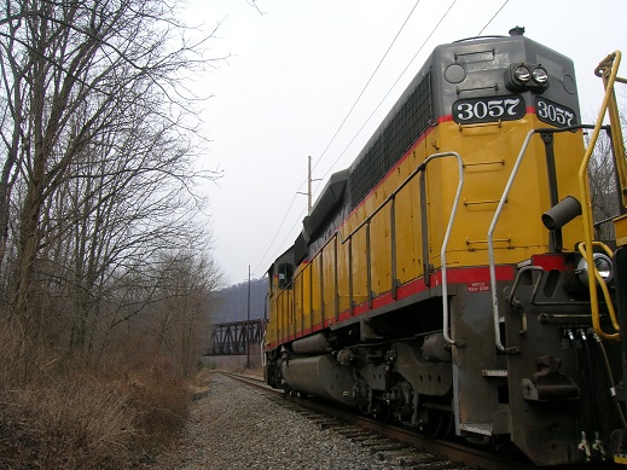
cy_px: 235
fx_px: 616
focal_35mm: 34
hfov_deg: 54.0
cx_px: 314
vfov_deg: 41.8
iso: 50
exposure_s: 1/116
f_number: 4.9
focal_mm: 5.7
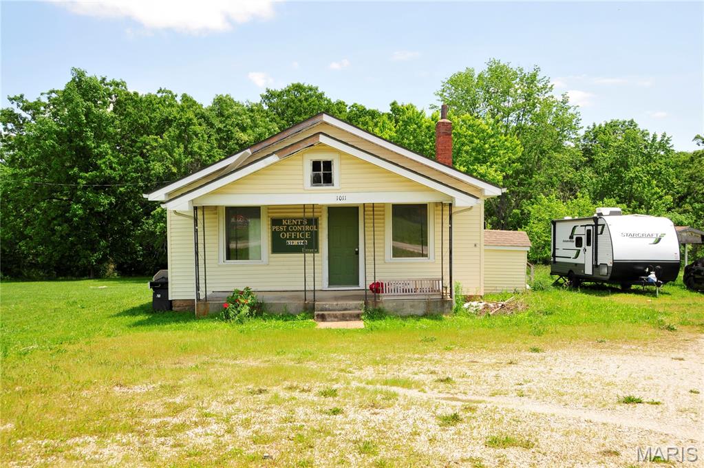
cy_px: 234
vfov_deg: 39.9
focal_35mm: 33
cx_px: 352
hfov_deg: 57.3
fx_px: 645
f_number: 7.1
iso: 200
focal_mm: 22
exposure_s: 1/400
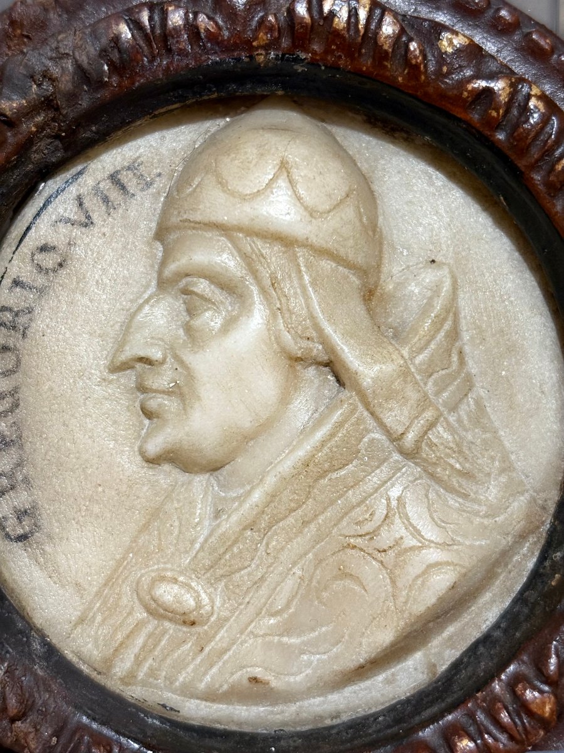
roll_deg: +0.3
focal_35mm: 52
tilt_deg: -23.3
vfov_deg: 36.8
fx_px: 1130
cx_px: 282
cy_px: 376
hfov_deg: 28.0
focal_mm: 5.96
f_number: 1.6
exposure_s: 1/40
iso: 200
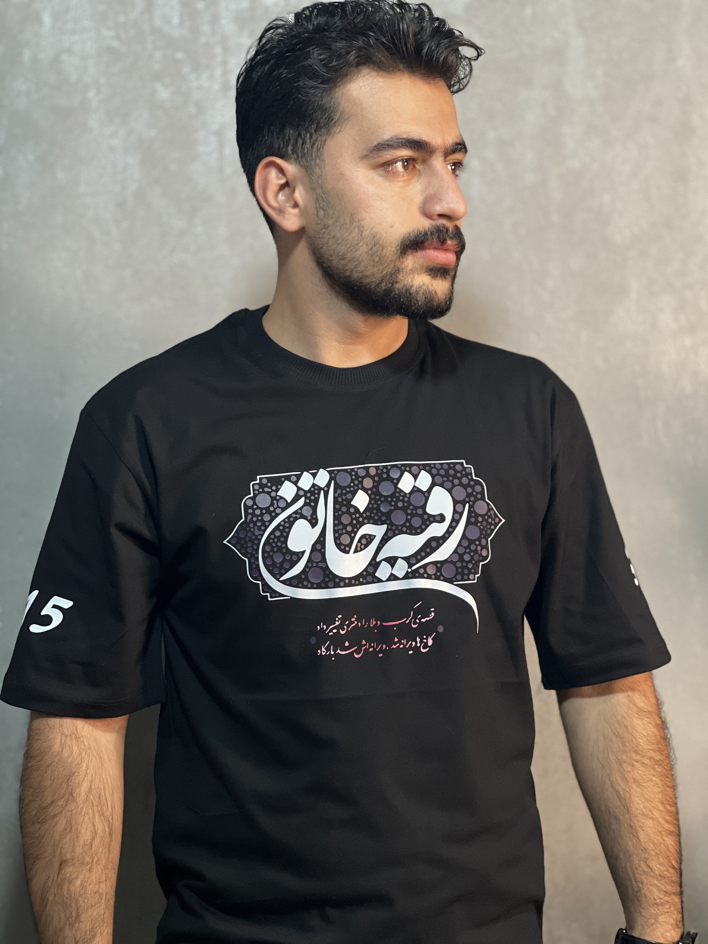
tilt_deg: -0.5
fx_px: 2100
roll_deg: +2.1
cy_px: 472
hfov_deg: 19.1
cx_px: 354
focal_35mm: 77
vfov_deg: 25.3
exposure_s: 1/33
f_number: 2.8
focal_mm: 9
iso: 200
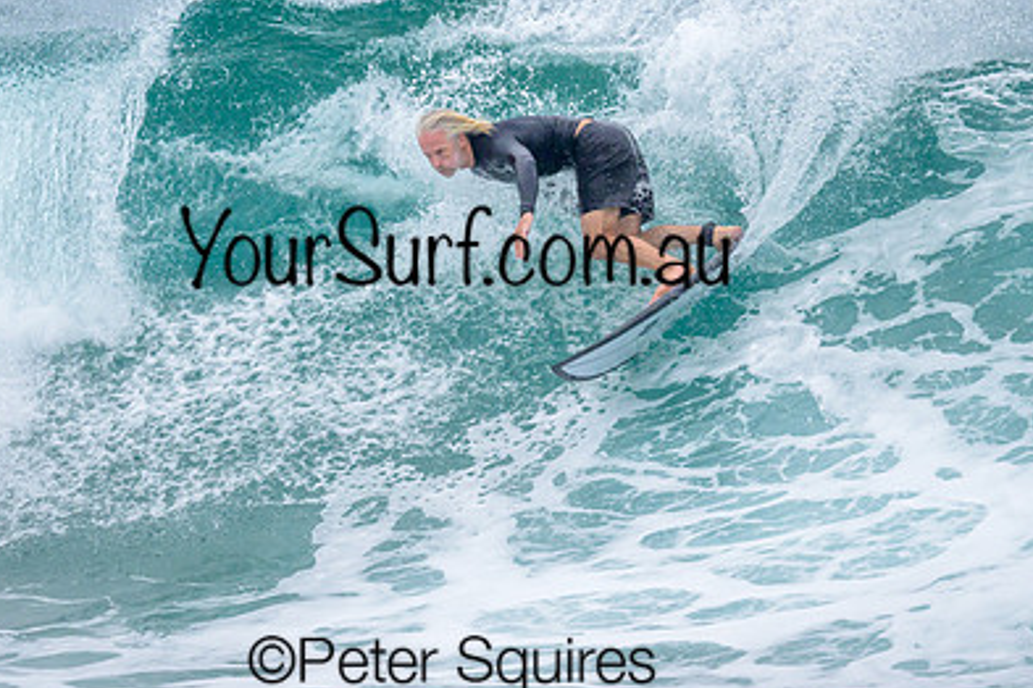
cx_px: 443
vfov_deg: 0.8
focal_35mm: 1625
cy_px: 75
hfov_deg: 1.3
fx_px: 46625
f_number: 6.3
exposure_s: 1/2000
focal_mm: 800
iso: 400
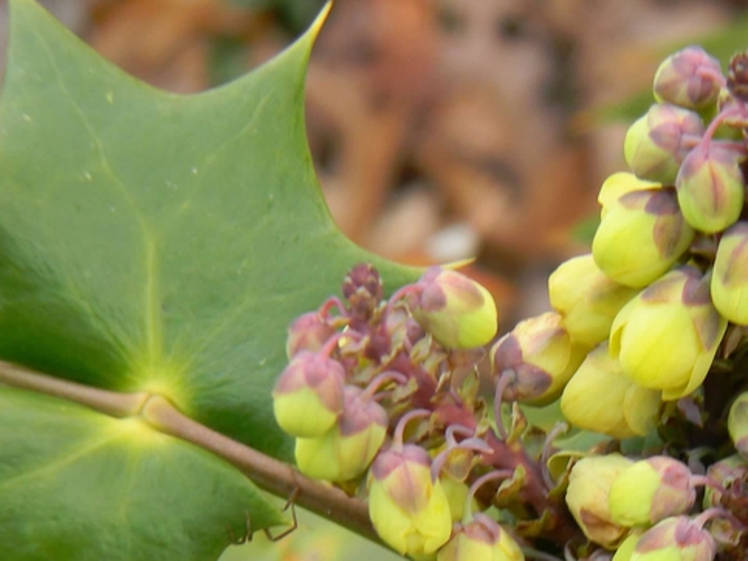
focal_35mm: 106
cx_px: 763
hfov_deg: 18.1
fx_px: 2290
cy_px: 482
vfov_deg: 13.9
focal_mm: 12.2
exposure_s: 1/71.6
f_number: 4.3
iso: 80
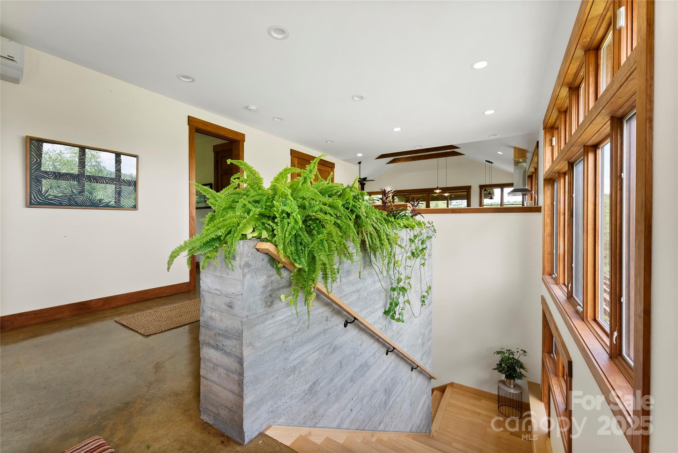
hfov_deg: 104.2
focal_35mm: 14
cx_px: 339
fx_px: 264
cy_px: 226
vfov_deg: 81.3
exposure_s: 1/30
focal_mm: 14
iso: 640
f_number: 6.3
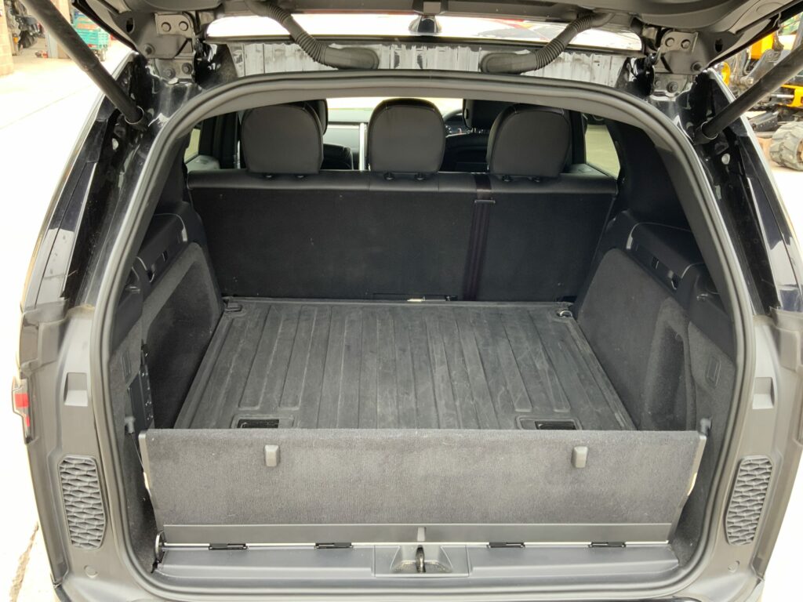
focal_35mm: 29
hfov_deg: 61.7
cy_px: 301
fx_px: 673
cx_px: 402
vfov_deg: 48.2
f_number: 1.8
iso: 64
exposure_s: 1/106
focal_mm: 3
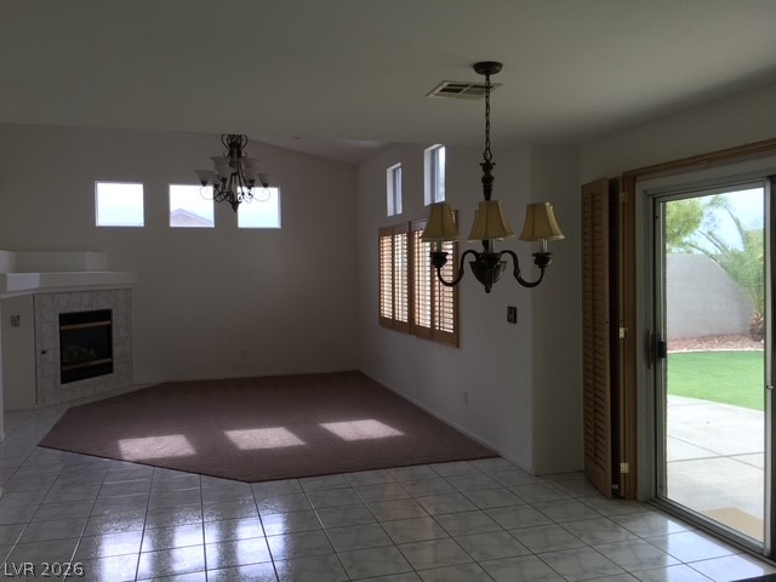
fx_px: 650
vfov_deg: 48.2
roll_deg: +0.0
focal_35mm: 29
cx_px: 388
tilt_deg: -1.4
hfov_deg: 61.7
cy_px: 291
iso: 40
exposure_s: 1/120
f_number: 2.2
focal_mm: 4.15
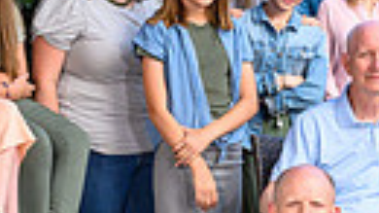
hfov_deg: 11.8
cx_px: 475
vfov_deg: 6.8
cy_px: 99
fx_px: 1788
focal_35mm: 178
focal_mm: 38
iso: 400
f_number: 7.1
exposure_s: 1/640
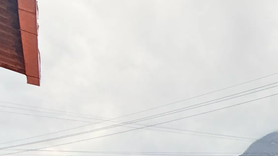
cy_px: 263
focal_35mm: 54
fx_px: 398
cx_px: 408
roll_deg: +0.7
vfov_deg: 18.5
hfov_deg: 27.6
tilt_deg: +0.5
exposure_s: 1/111
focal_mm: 2.22
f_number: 2.2
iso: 64
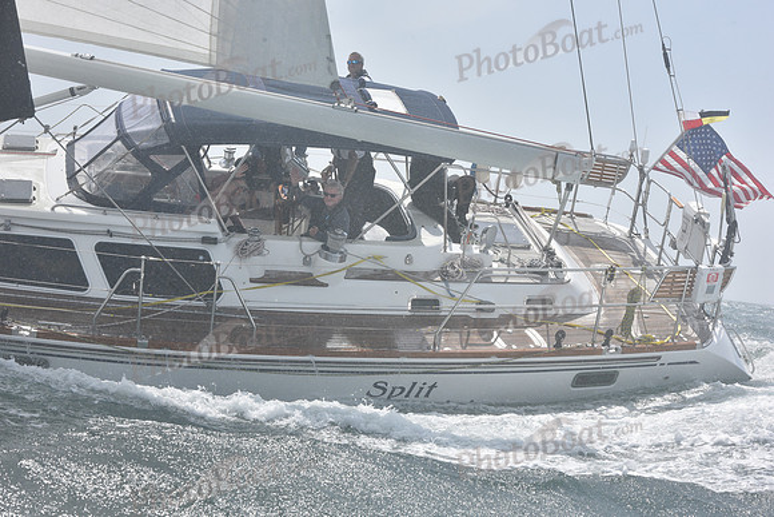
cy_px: 258
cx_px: 387
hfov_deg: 28.8
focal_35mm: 70
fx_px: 1505
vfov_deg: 19.5
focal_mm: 70
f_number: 13
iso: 320
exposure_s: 1/800
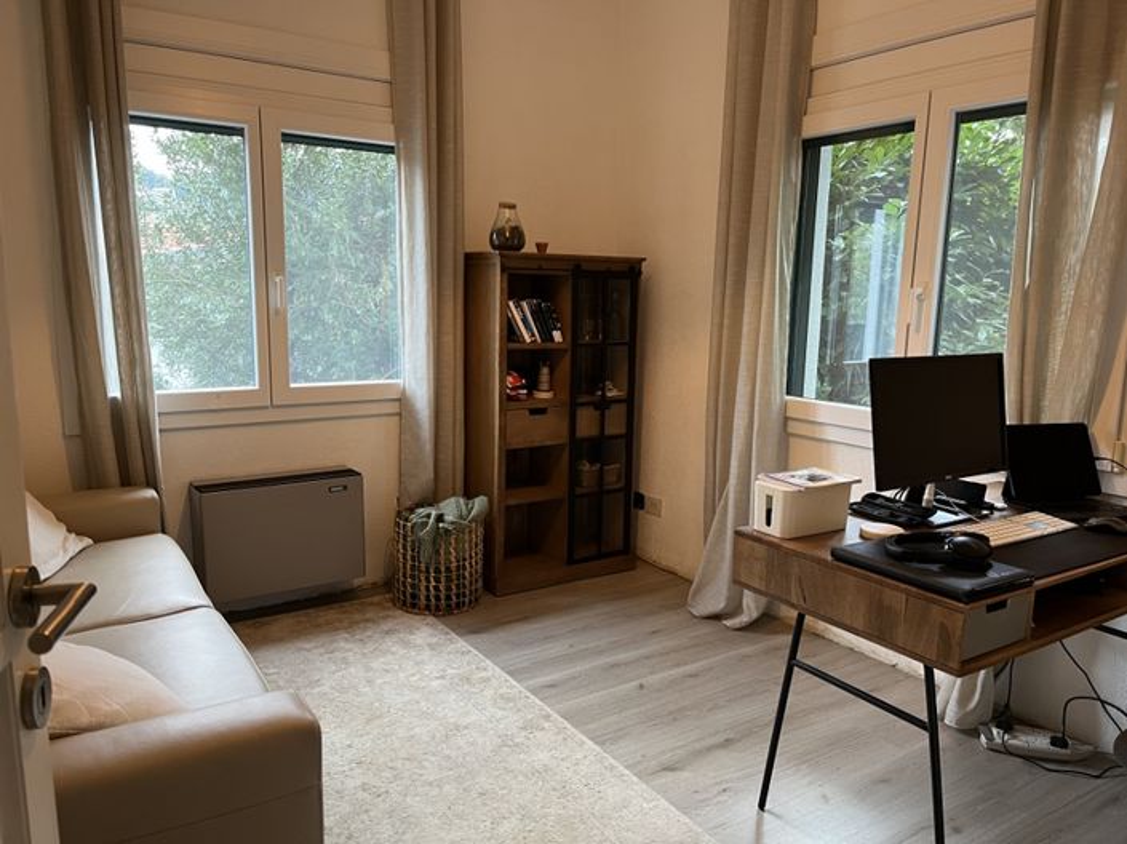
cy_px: 422
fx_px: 846
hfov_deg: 67.3
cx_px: 564
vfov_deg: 53.0
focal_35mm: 26
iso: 200
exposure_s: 1/50
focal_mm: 5.1
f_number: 1.6
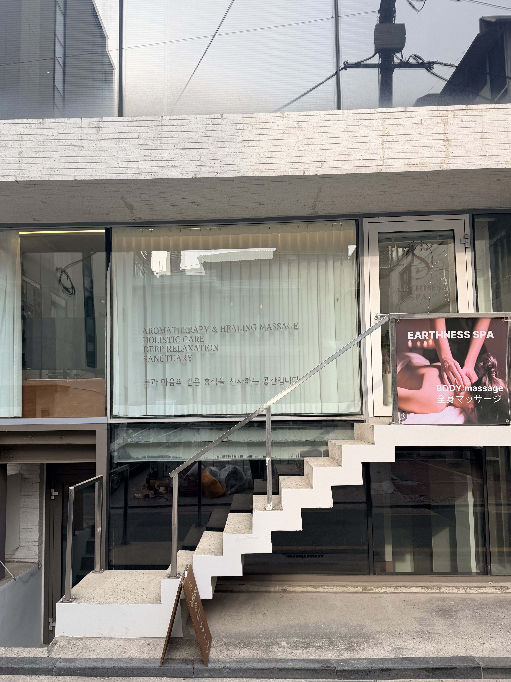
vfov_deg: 71.6
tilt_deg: +3.5
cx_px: 256
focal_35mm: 24
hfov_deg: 56.8
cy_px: 341
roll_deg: -0.5
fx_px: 472
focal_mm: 6.76
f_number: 1.78
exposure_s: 1/1060
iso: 80
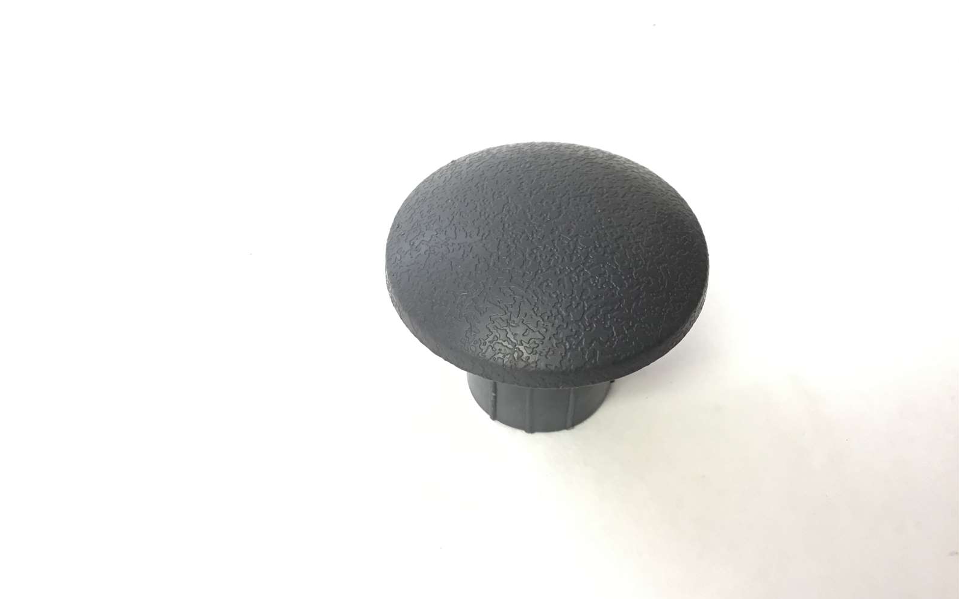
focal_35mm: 33
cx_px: 479
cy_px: 265
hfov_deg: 58.1
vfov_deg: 38.3
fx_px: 862
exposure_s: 1/30
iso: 80
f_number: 2.4
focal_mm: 3.3
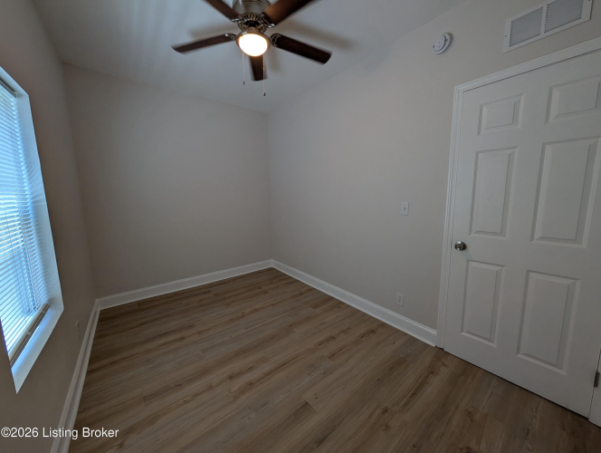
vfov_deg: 94.6
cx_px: 300
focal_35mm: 12
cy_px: 226
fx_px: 209
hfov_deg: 110.5
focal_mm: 2.02
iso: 69
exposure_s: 1/120
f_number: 1.7
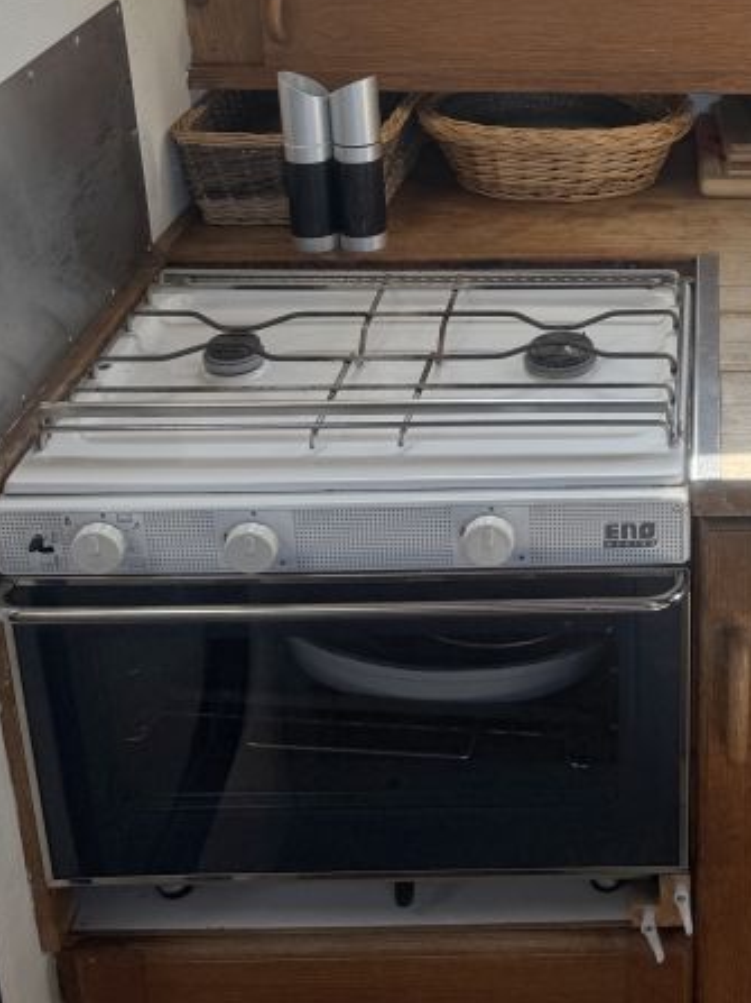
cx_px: 816
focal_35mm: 55
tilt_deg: -18.3
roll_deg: -0.9
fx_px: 1592
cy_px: 180
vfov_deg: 33.8
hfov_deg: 24.8
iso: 80
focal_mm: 6.76
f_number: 1.78
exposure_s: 1/567
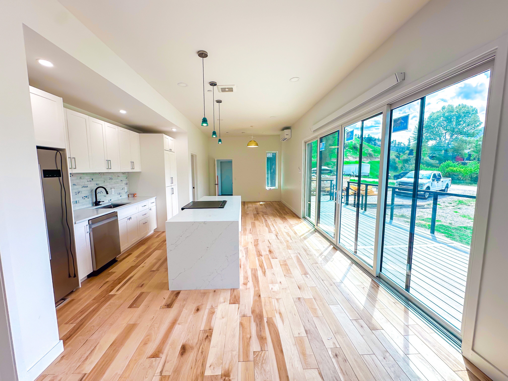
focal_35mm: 14
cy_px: 190
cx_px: 254
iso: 40
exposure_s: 1/230
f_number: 2.2
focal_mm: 2.22
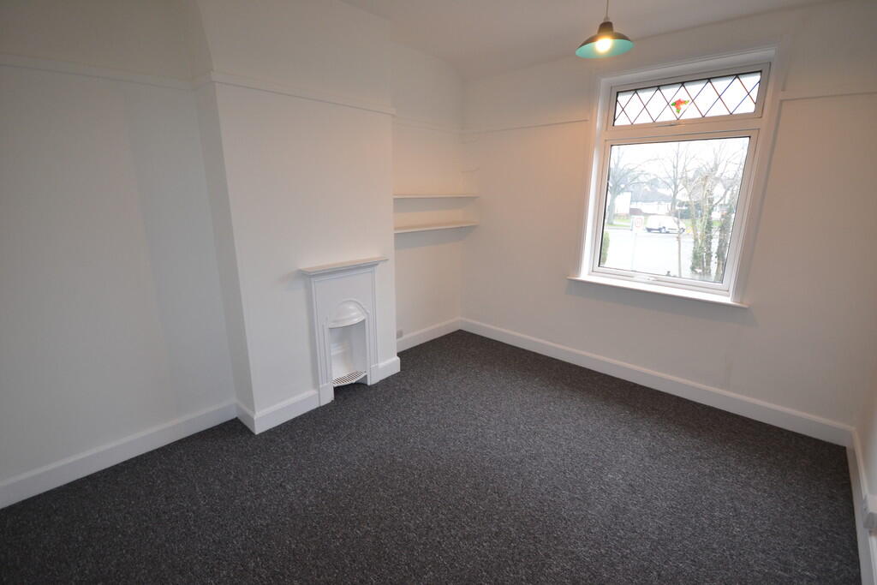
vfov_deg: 77.3
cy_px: 292
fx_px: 365
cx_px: 438
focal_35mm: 15
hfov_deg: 100.4
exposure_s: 1/60
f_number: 4
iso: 400
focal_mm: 10
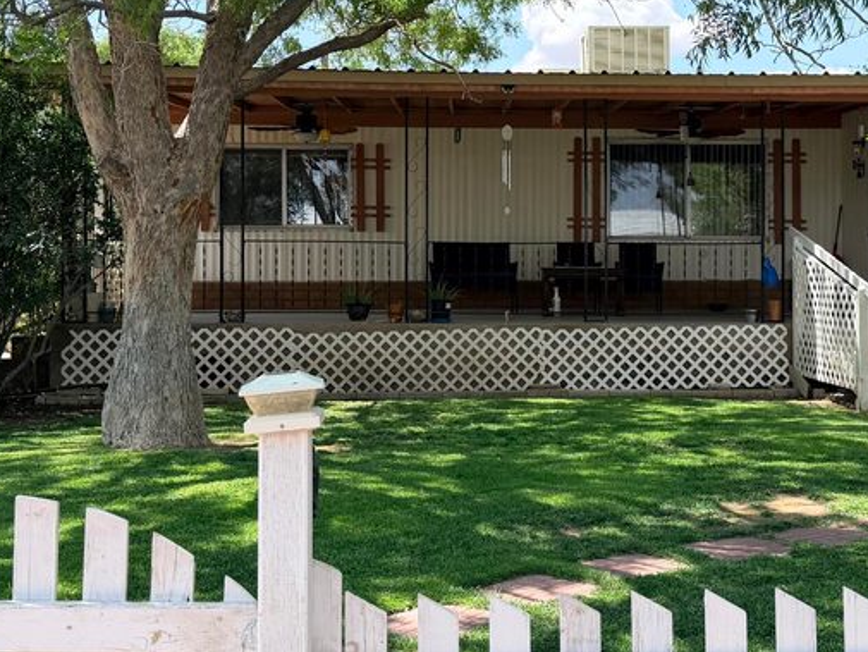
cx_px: 569
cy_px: 244
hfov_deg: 33.5
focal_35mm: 57
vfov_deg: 25.6
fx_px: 1430
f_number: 1.78
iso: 100
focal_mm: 6.76
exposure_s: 1/2232
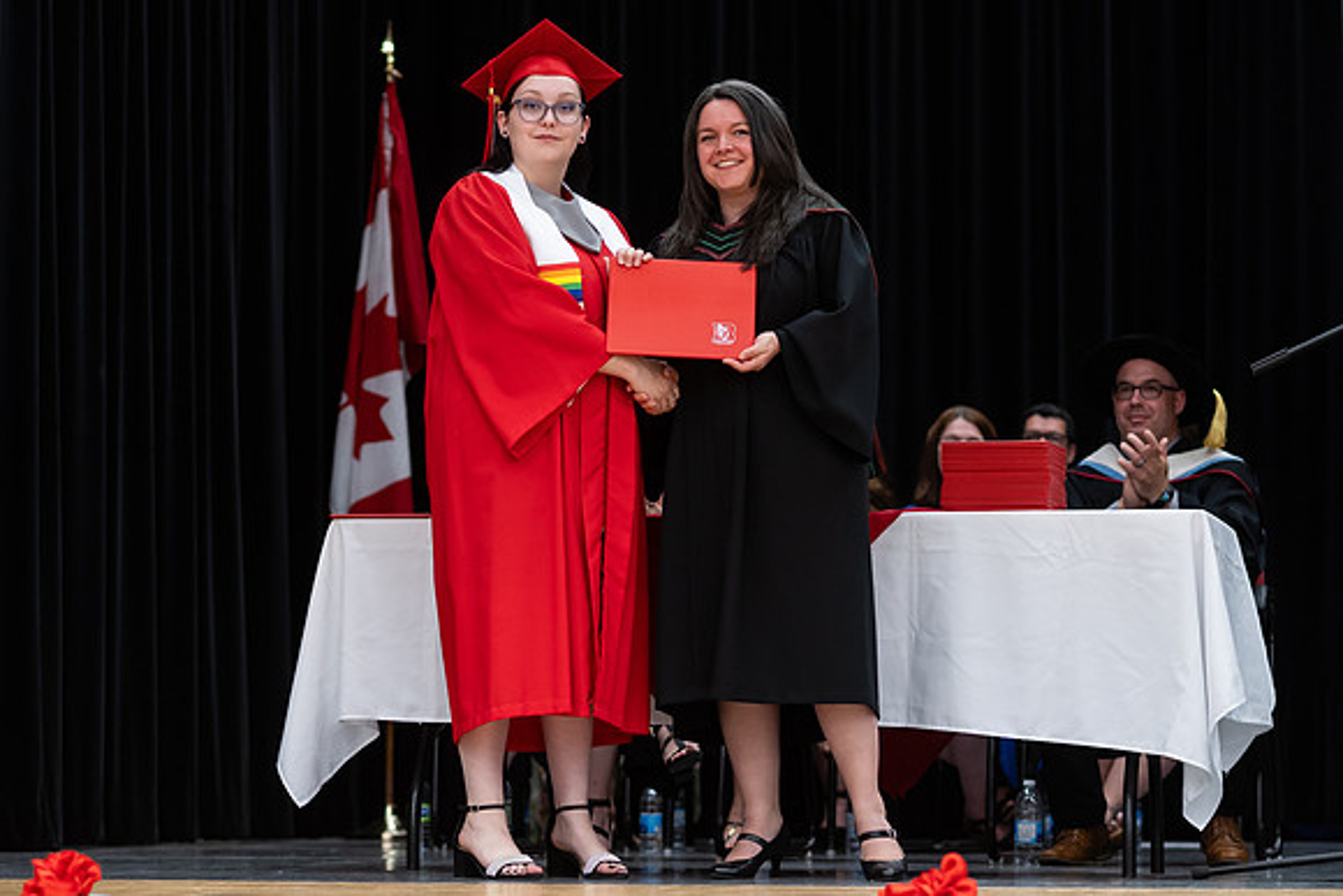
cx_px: 555
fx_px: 4405
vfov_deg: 11.6
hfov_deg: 17.3
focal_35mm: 118
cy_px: 467
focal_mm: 85
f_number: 2.8
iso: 1000
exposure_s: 1/200
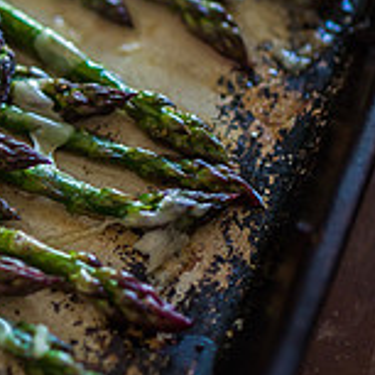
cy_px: 50
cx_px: -127
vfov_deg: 15.3
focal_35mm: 113
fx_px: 1385
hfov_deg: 14.7
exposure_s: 1/160
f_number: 1.8
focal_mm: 35
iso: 800
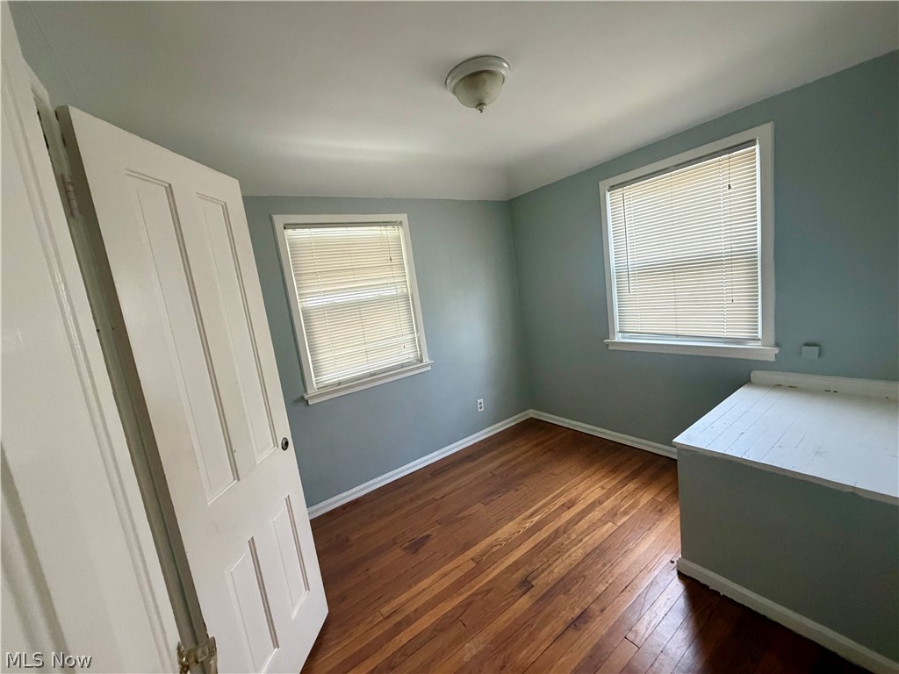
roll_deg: +7.6
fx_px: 364
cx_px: 450
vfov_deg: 85.7
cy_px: 337
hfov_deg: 102.1
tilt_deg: -7.4
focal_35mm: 14
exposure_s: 1/60
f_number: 2.2
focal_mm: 2.22
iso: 400
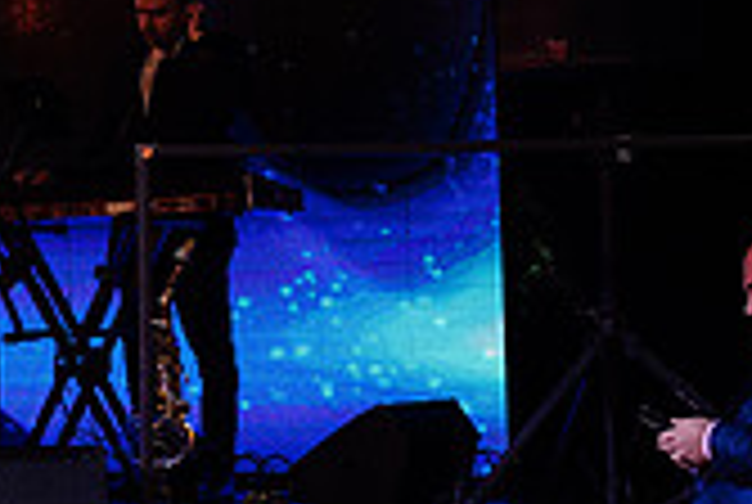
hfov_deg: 14.9
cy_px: 259
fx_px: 2720
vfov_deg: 10.6
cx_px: -261
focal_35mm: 130
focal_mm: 35
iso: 2000
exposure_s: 1/200
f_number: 4.5
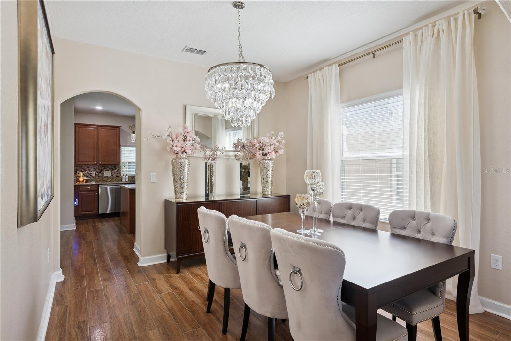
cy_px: 170
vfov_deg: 63.2
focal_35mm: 20
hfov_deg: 85.4
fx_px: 277
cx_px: 256
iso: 200
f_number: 9
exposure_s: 1/40
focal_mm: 19.5
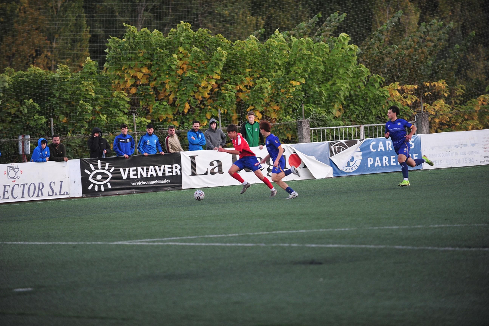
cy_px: 163
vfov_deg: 6.8
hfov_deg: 10.2
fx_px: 2730
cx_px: 246
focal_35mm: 201
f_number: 2.8
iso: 1000
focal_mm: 200
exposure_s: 1/400
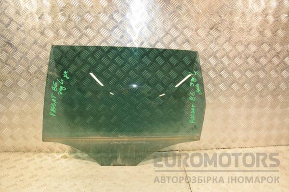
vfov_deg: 47.9
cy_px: 96
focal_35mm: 27
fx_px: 217
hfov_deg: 67.4
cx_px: 144
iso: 800
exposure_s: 1/125
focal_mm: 18
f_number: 5
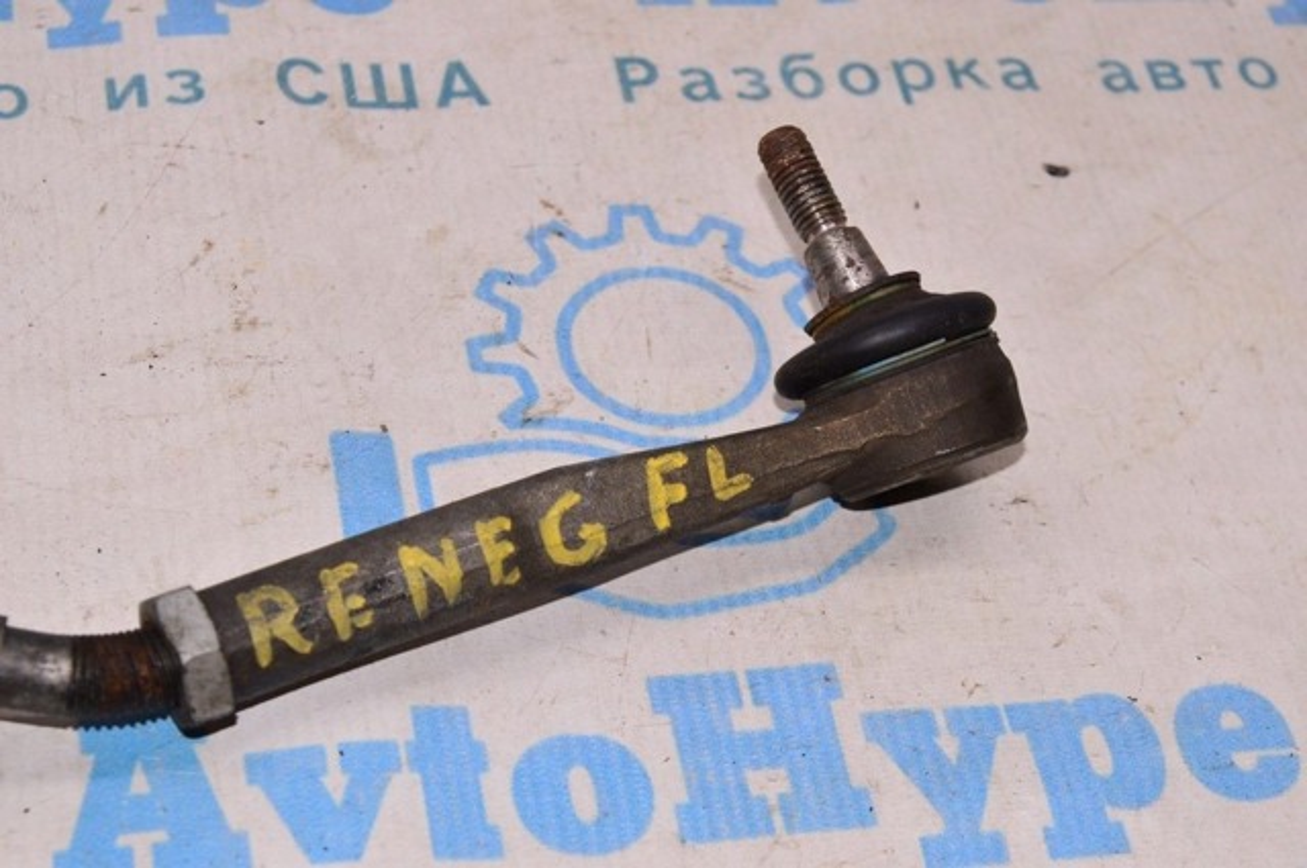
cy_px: 434
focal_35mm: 82
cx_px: 654
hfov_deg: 24.6
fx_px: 2991
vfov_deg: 16.5
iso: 1600
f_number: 8
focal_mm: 55
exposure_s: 1/200
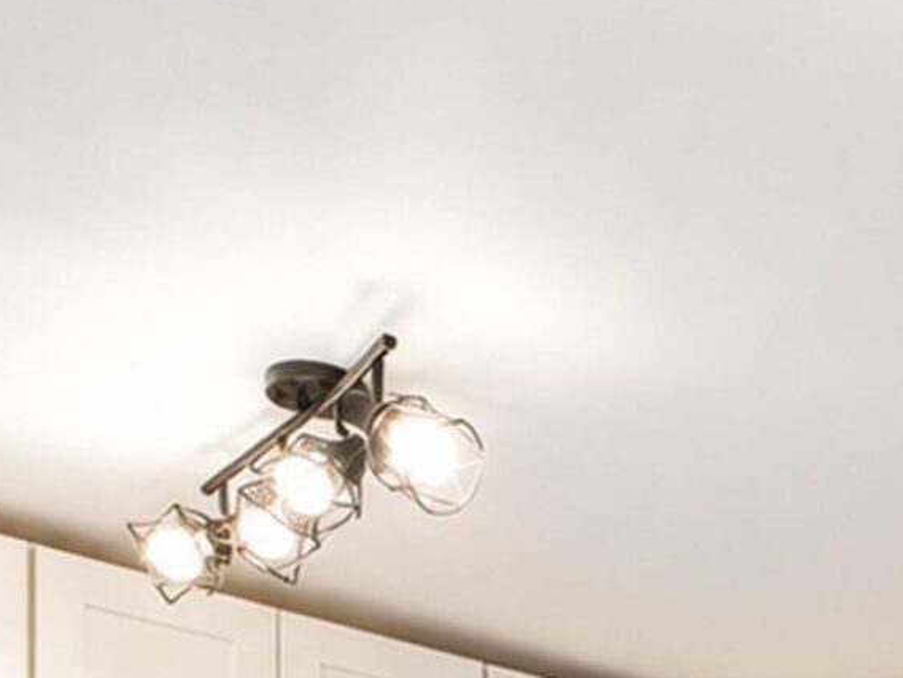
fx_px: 1696
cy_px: 1185
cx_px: 1122
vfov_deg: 18.3
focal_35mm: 65
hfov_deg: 26.1
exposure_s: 1/60
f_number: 8
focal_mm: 10
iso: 1250
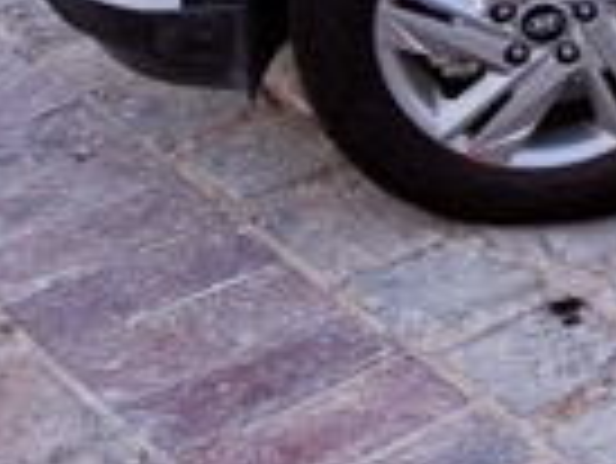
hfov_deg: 13.7
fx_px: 2084
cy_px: -450
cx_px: 1326
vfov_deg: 11.5
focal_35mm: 117
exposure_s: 1/50
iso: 237
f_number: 1.79
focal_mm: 4.71
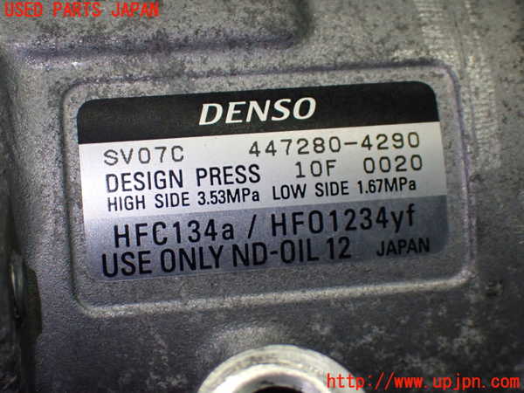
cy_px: 196
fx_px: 1075
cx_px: 262
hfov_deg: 27.4
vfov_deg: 20.7
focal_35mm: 71
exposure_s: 1/250
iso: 640
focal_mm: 12.73
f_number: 3.9
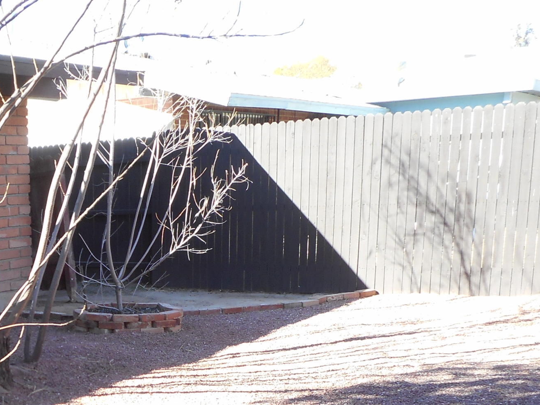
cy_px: 411
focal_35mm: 57
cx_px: -5
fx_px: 889
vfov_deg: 24.4
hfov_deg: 31.2
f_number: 3.7
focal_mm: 4.5
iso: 80
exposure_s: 1/60
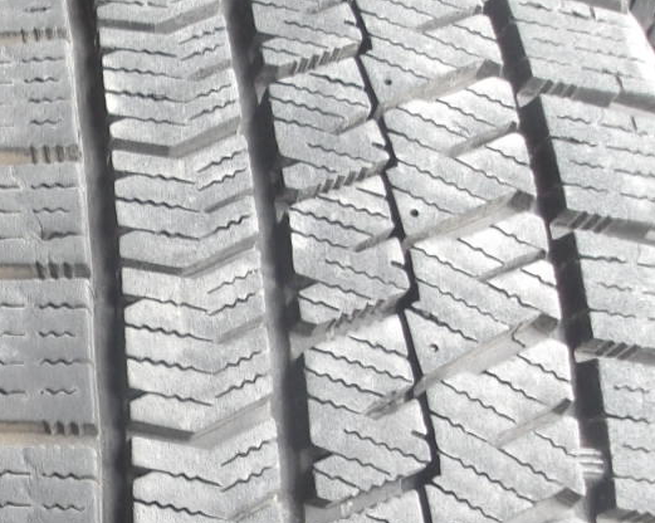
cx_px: -167
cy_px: 519
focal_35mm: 81
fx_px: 1569
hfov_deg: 21.6
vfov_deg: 18.4
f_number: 3
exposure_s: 1/15
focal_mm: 4.9
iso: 251
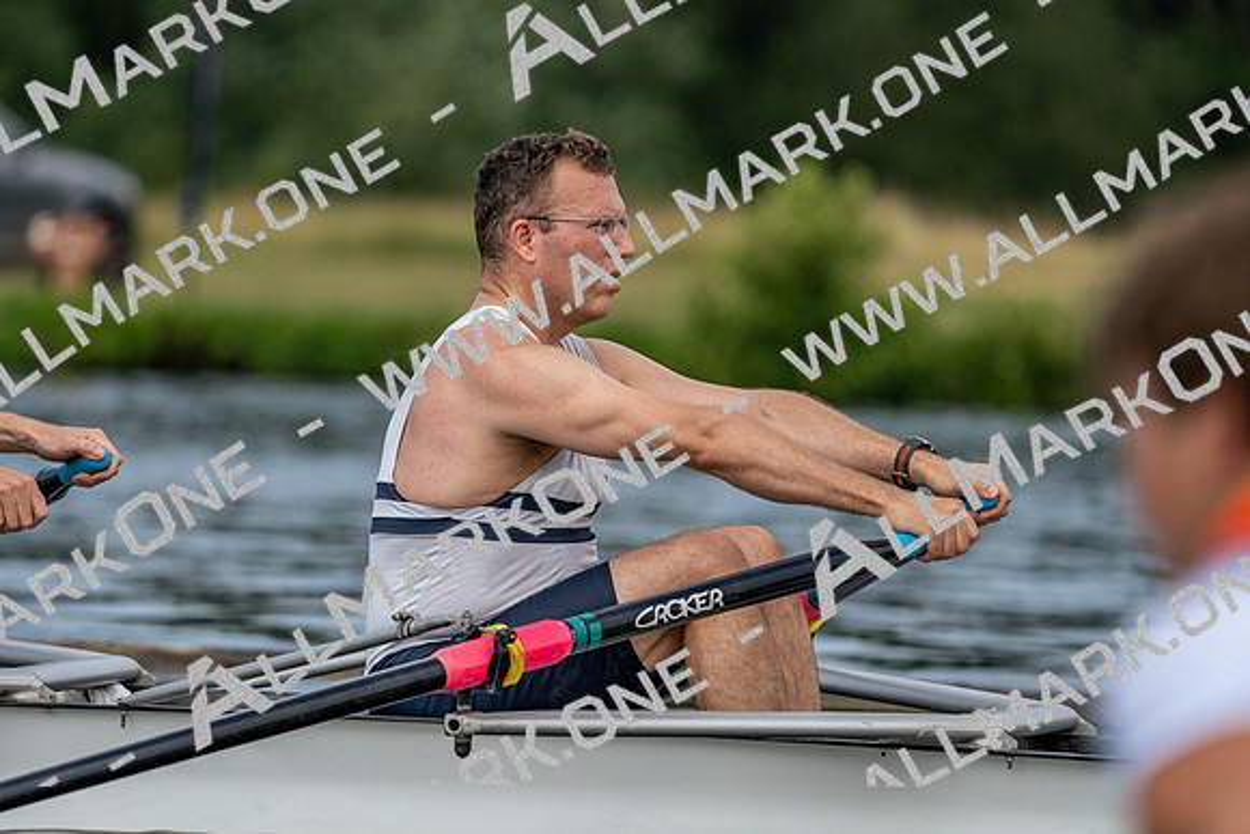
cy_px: 417
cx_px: 625
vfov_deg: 3.5
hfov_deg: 5.3
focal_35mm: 391
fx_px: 13579
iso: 400
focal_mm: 391
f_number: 6.3
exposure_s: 1/1600
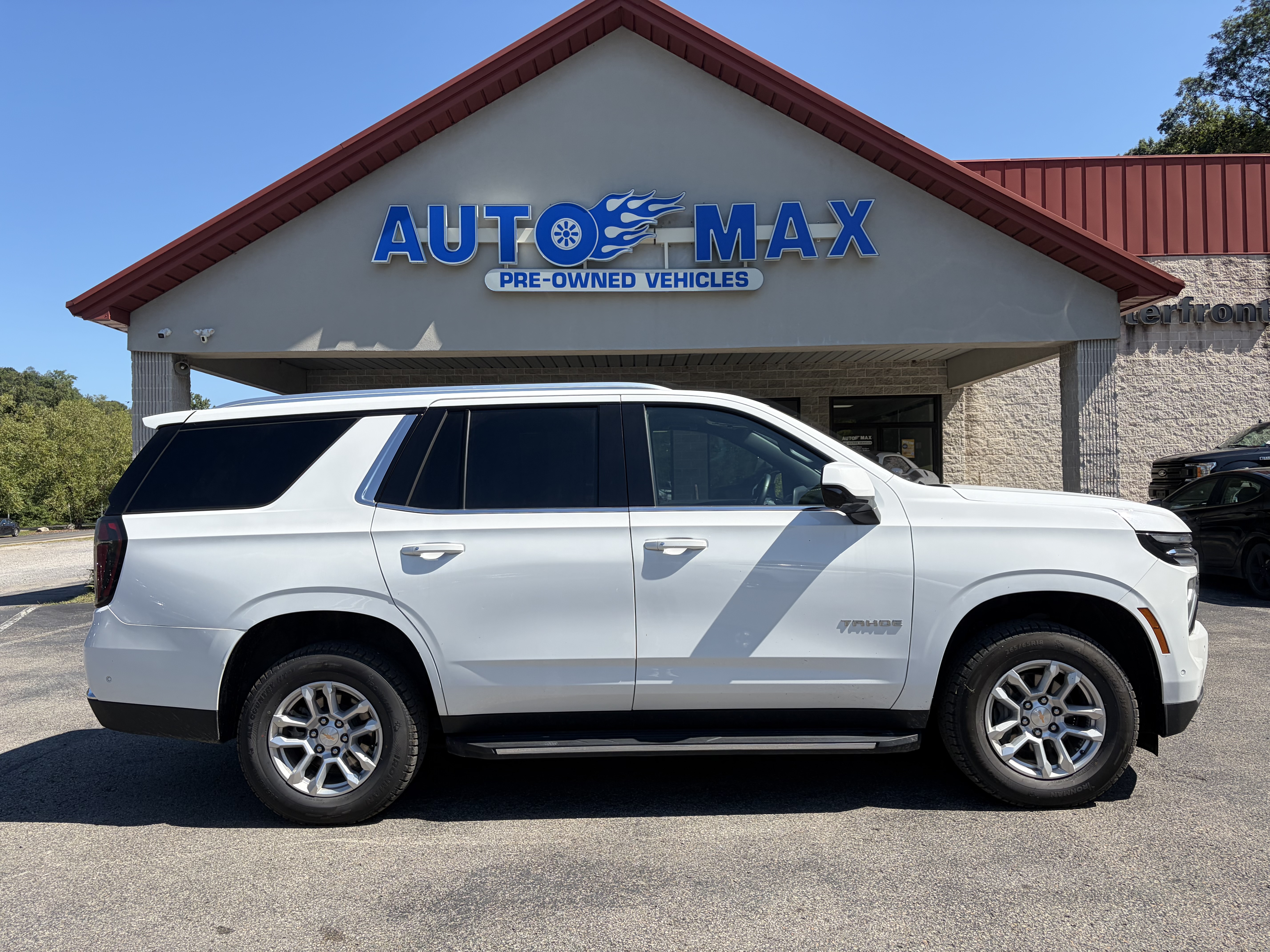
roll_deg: +1.1
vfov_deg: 53.1
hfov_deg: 67.3
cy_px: 476
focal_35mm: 26
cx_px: 635
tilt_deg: +2.3
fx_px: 954
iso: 50
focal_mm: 5.96
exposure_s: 1/3125
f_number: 1.6
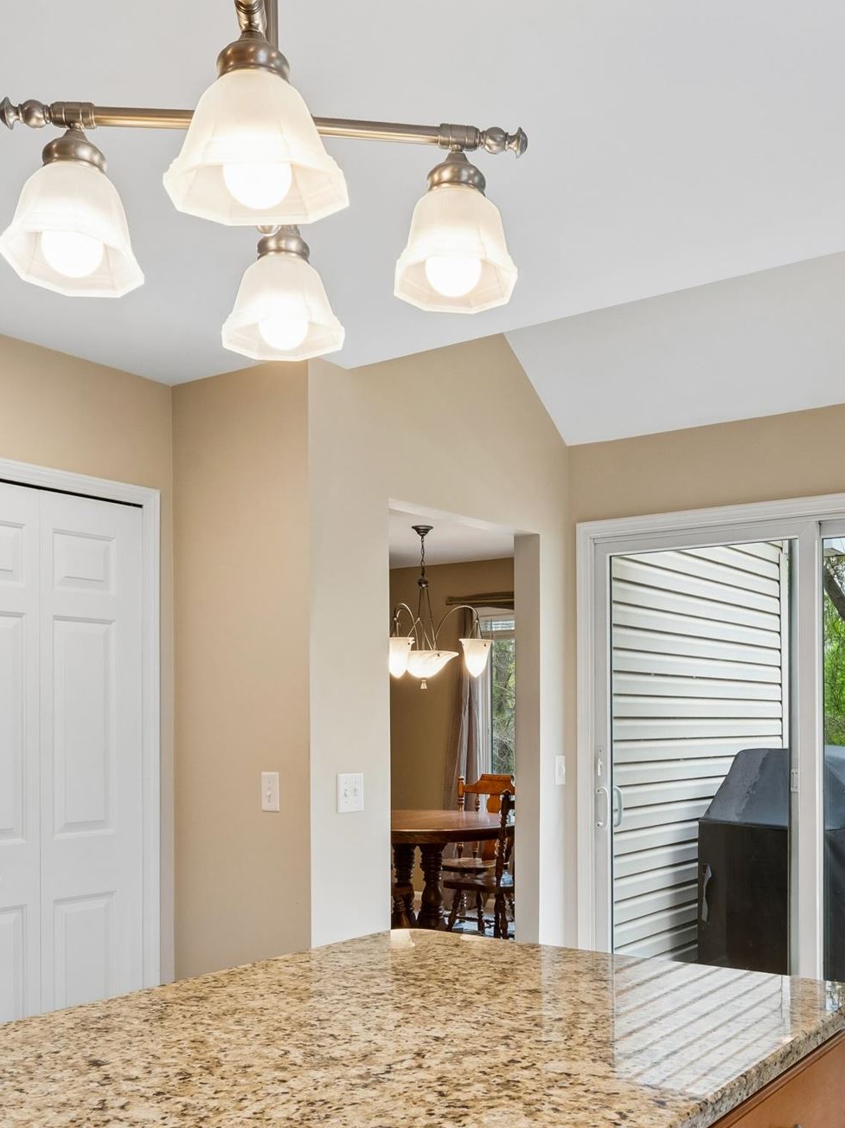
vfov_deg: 52.5
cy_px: 736
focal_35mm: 34
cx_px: 510
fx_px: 1122
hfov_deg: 41.1
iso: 400
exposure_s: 1/10
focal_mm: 15.2
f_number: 13
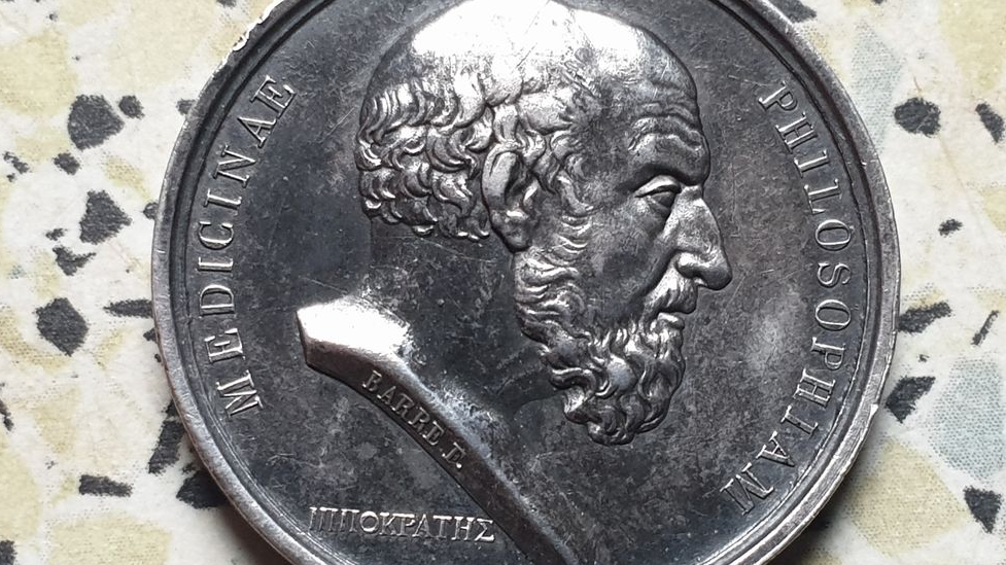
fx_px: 773
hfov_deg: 66.1
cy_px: 286
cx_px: 509
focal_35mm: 29
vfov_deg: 40.2
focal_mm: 4.3
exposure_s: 1/60
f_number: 2.4
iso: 250
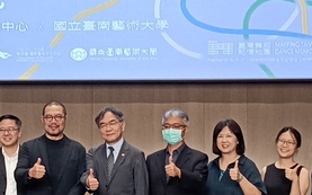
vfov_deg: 10.4
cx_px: 77
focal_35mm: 126
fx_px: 1071
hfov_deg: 16.5
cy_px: 94
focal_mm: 4.7
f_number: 1.7
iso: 800
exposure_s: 1/60
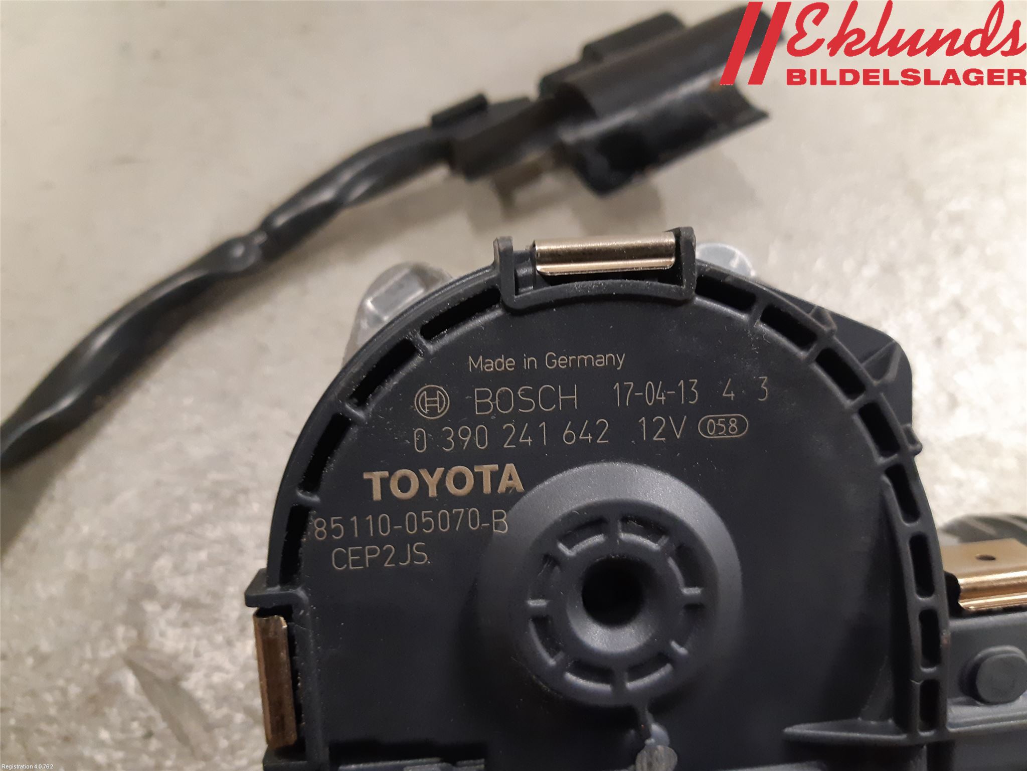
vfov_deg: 53.1
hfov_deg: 67.3
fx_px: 771
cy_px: 386
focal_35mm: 26
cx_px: 514
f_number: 1.7
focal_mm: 3.93
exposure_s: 1/33
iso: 250
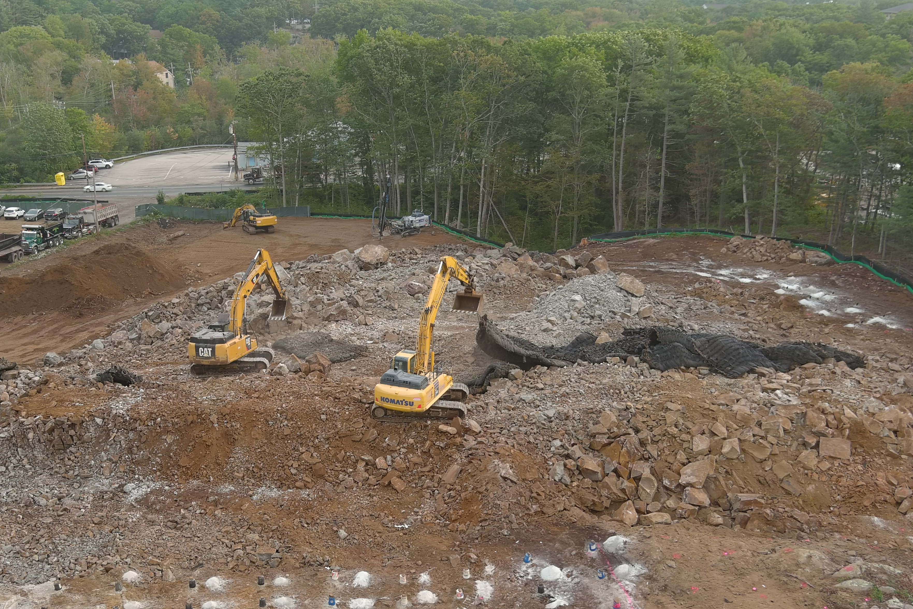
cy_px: 373
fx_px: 1141
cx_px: 373
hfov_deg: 43.4
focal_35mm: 45
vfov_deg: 29.8
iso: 100
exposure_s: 1/60
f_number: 2.8
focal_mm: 10.57
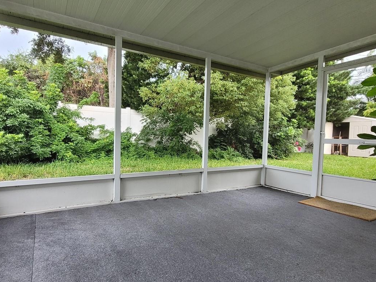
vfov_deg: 65.9
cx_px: 169
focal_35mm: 20
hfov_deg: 81.5
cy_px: 147
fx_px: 217
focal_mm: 1.74
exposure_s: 1/60
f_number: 2.2
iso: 160
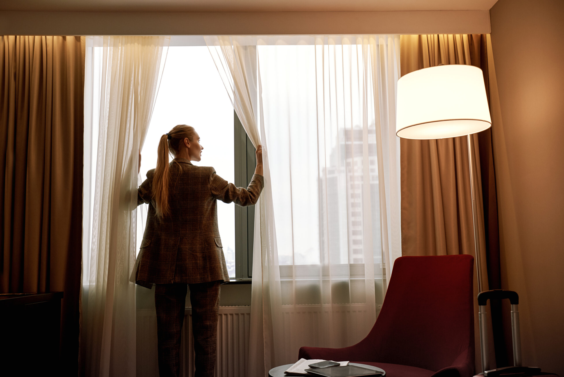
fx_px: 596
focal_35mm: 38
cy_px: 188
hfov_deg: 50.7
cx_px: 282
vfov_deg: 35.1
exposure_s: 1/100
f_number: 5
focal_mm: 38
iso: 500
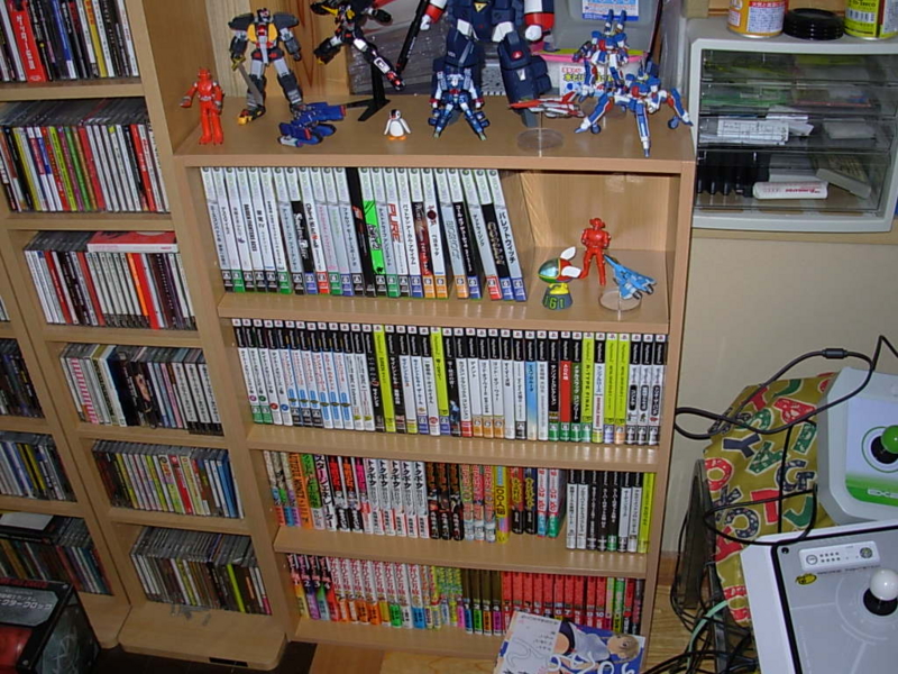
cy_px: 337
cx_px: 449
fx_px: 986
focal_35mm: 38
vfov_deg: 37.7
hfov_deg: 49.0
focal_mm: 6.3
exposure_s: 1/32
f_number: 2.9
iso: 50
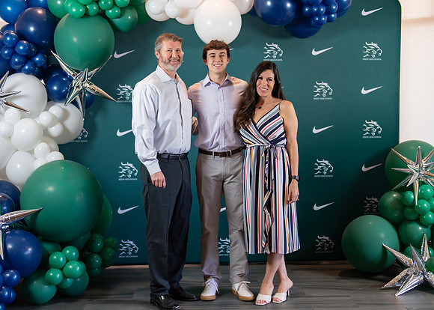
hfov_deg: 35.8
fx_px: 672
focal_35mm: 55
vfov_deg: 25.9
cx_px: 211
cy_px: 151
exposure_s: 1/400
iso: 500
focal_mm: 50
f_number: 1.2
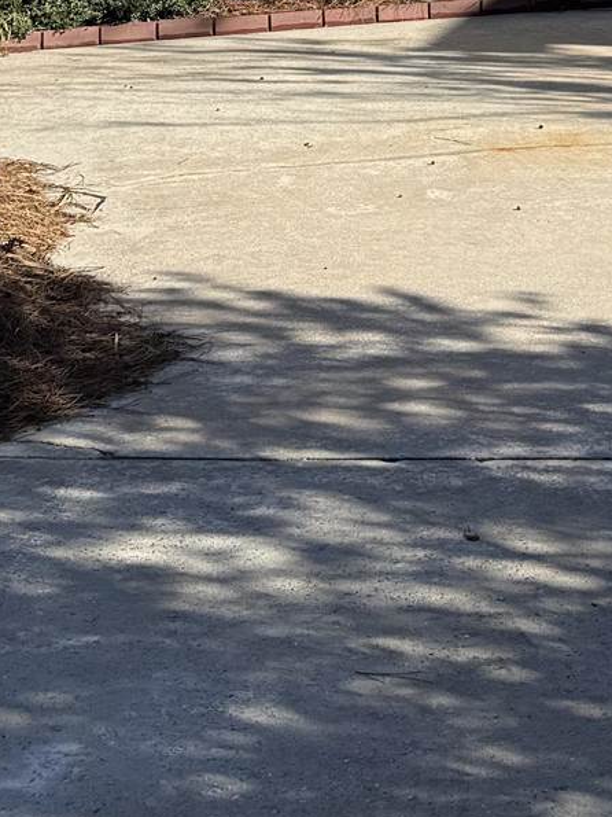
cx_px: 537
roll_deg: -0.1
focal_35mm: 93
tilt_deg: +1.1
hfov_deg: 15.7
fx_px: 2193
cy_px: -363
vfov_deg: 18.9
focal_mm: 6.76
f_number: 1.78
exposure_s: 1/3759
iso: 80
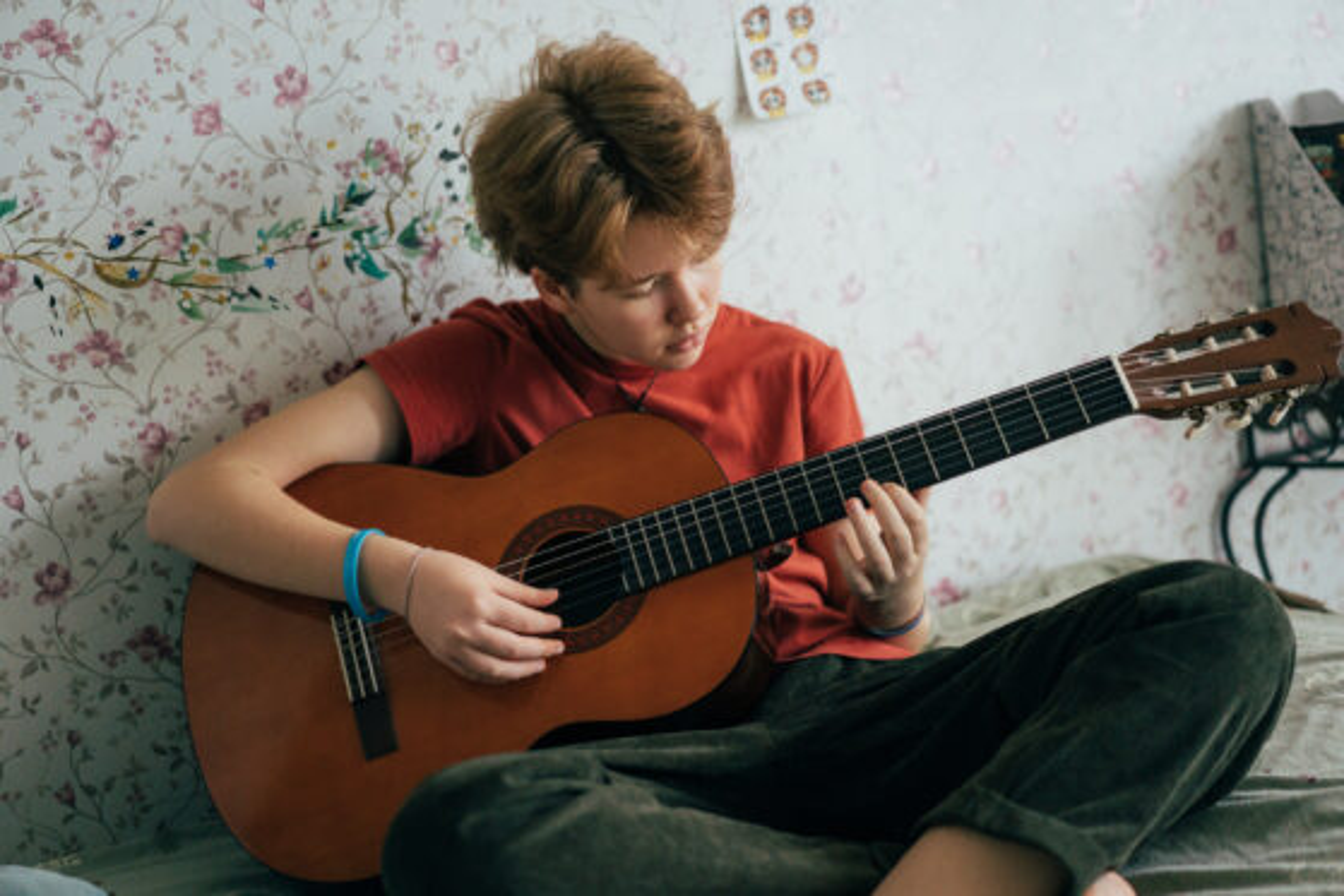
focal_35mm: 55
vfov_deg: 24.6
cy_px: 448
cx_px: 672
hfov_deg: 36.2
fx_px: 2054
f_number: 2
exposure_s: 1/200
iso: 1000
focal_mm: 55
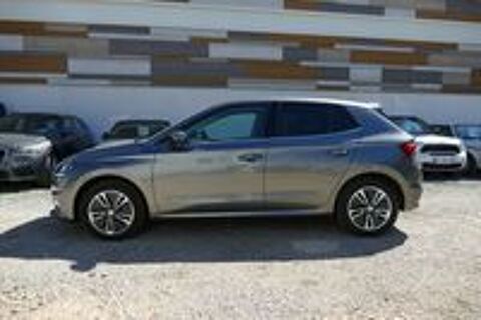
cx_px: 240
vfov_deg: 51.2
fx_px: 334
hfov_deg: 71.6
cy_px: 160
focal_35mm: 25
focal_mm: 9.12
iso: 125
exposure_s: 1/1000
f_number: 2.8
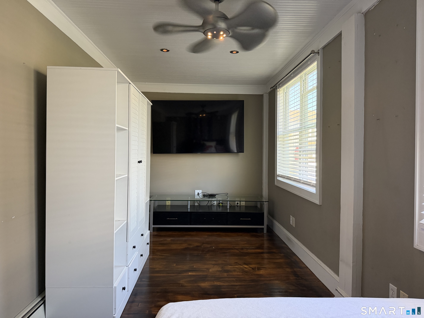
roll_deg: -0.1
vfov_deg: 56.8
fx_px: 294
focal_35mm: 24
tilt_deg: -1.4
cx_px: 212
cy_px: 159
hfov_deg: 71.6
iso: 320
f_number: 1.78
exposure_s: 1/120
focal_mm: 6.76
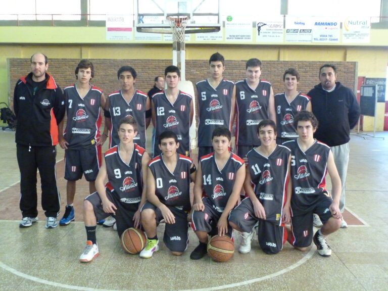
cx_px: 194
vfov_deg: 36.0
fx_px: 448
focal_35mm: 40
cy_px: 146
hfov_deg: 46.8
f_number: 3.1
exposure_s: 1/25
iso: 800
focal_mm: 7.3
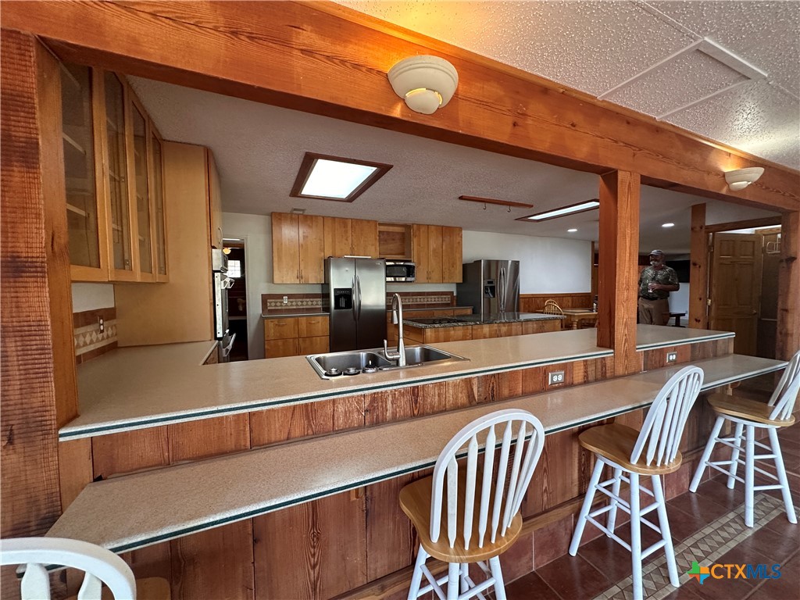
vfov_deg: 85.7
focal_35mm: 14
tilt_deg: -3.0
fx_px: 324
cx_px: 400
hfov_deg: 102.1
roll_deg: +0.8
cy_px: 300
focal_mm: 2.22
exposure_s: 1/120
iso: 320
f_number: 2.2
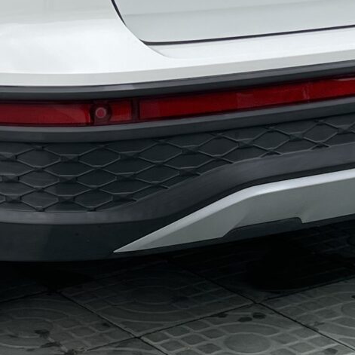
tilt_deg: -5.6
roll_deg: -0.4
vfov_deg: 13.4
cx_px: 96
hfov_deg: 13.9
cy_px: -113
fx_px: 1450
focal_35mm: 125
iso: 32
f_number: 1.6
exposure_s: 1/707
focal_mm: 4.2
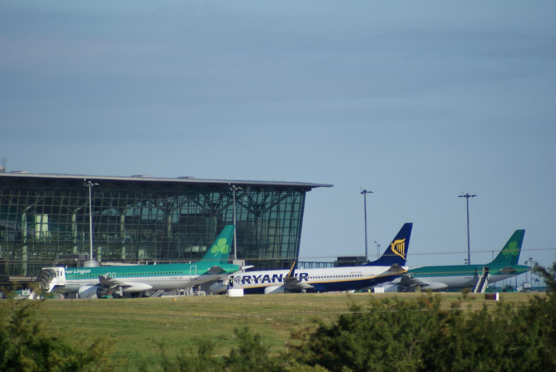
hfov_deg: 5.5
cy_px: 186
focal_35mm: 375
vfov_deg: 3.7
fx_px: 5799
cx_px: 278
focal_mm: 250
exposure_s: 1/500
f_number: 7.1
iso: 100
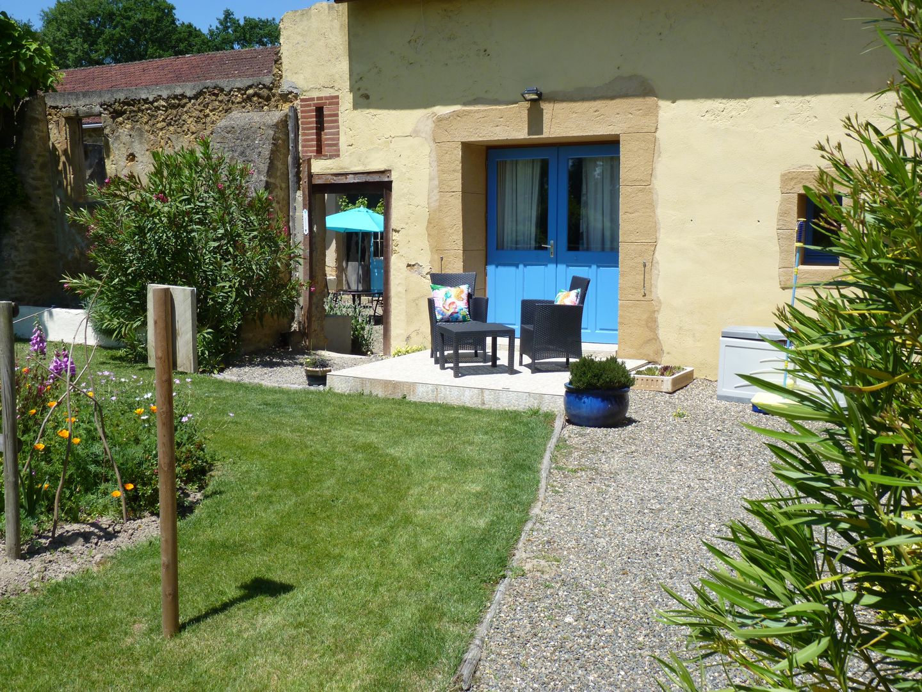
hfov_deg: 51.4
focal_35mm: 36
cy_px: 346
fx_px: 959
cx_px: 461
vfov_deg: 39.7
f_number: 3
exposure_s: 1/1000
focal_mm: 6.4
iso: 80
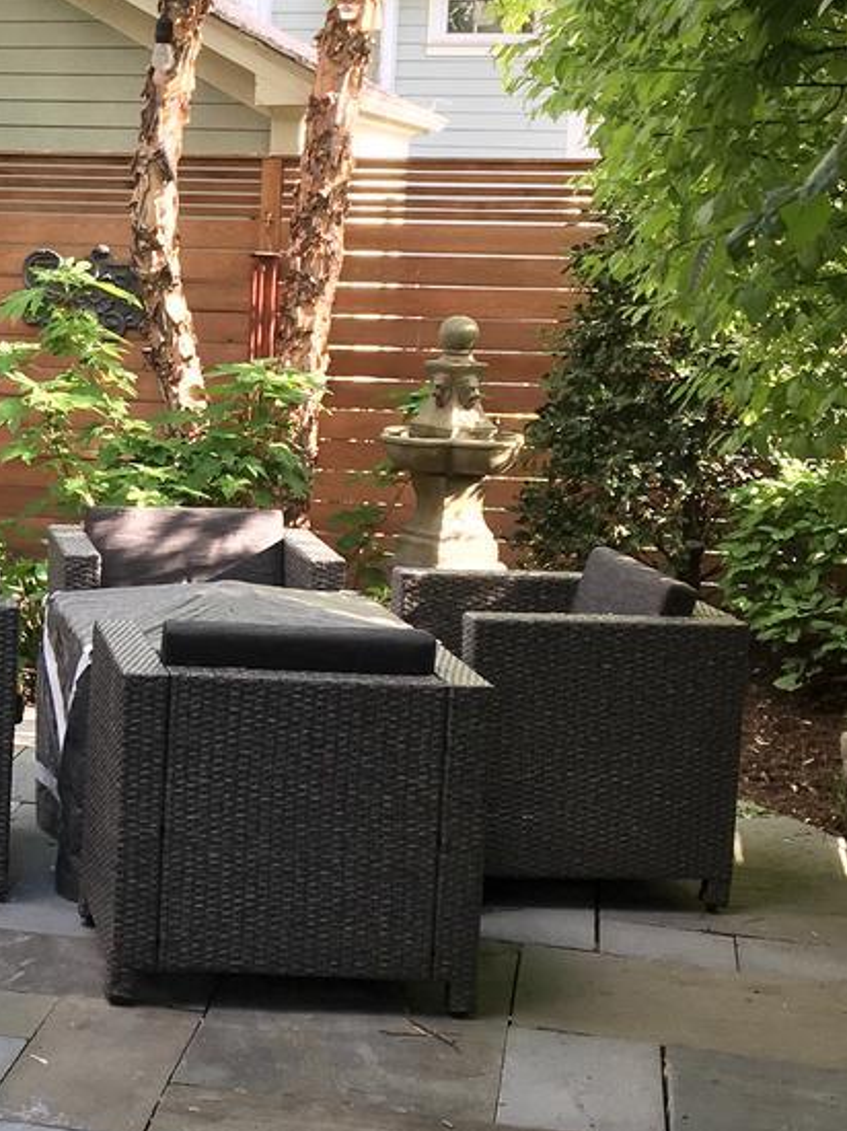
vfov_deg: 24.1
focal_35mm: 81
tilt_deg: -9.8
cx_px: -107
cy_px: 553
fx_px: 2645
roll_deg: +0.0
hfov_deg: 17.5
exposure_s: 1/164
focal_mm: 4.15
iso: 25
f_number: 2.2
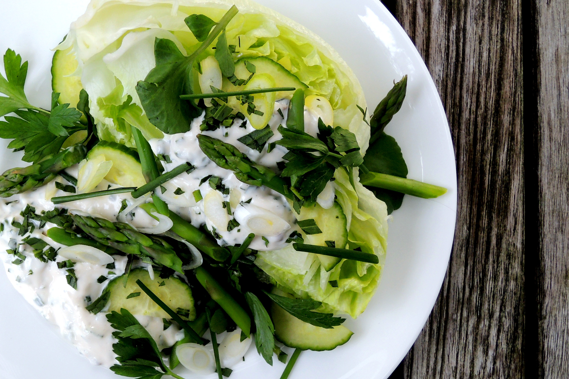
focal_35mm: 60
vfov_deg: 22.6
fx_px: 948
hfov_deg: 33.0
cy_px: 198
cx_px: 175
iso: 100
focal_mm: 7.2
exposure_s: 1/80
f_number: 3.3
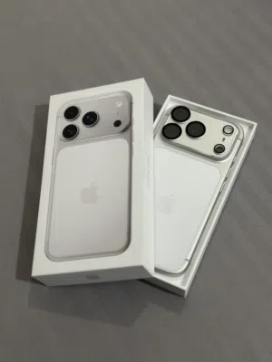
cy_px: 181
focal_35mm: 48
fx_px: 503
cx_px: 136
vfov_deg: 39.7
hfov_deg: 30.3
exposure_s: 1/50
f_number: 1.78
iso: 320
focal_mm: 6.86
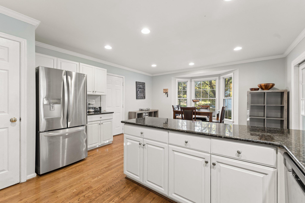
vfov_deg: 77.3
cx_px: 152
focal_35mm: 15
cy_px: 102
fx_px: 127
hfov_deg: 100.4
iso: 1250
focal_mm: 15
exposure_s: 1/20
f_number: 7.1
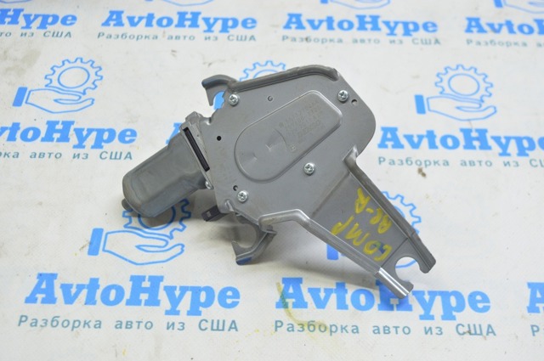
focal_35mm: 45
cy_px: 180
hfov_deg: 43.7
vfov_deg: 29.8
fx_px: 679
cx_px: 272
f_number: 5.6
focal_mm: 30
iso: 400
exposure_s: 1/15
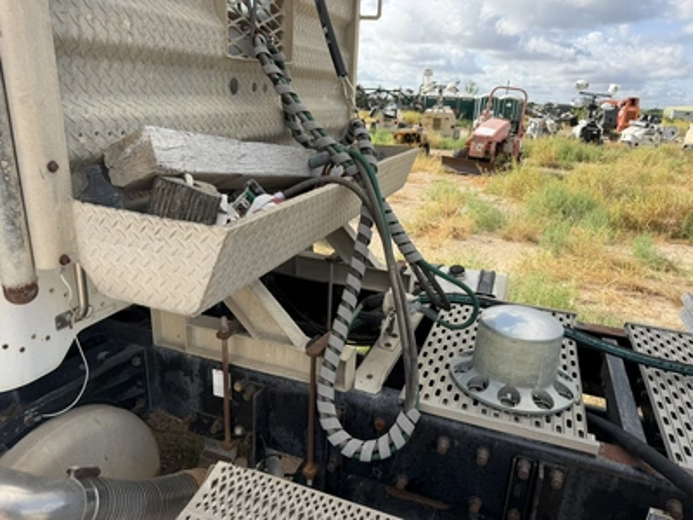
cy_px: 260
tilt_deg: -15.4
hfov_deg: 71.6
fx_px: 480
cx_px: 346
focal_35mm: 24
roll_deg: -0.7
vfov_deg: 56.8
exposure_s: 1/2703
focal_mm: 6.76
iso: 80
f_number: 1.78
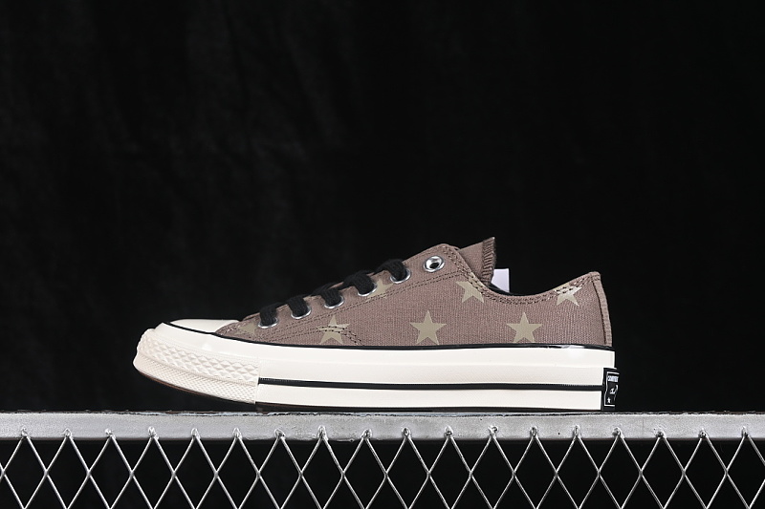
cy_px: 254
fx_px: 1593
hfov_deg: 27.0
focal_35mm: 75
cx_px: 382
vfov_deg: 18.2
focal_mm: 50
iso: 160
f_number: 7.1
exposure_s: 1/80
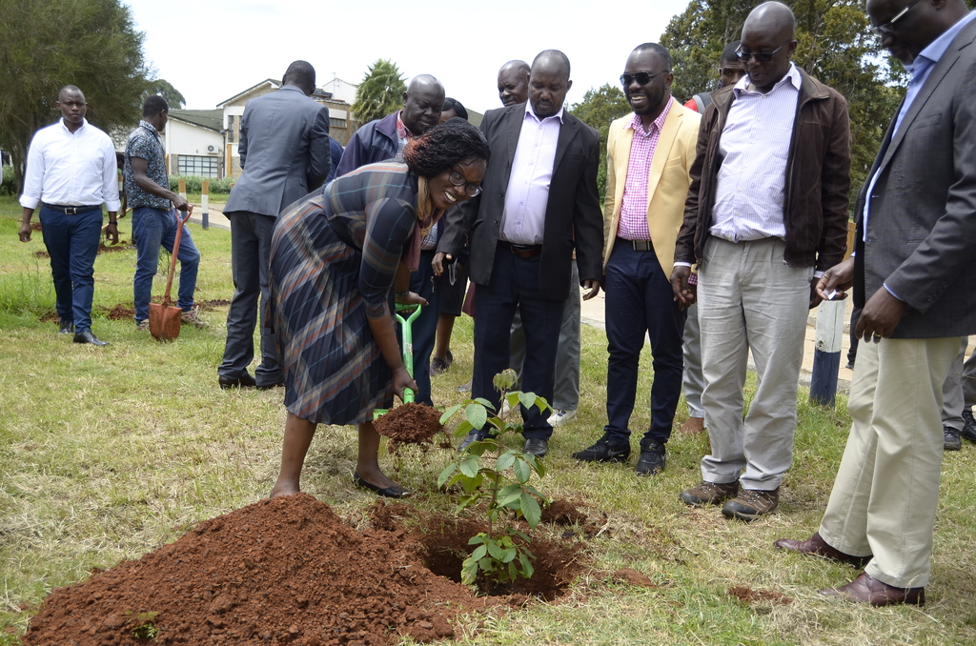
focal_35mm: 36
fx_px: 974
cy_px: 323
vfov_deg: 36.7
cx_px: 488
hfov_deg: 53.2
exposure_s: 1/800
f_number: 3.8
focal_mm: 24
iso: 250
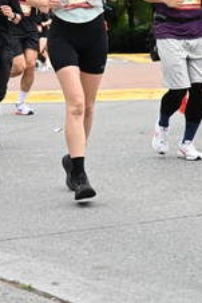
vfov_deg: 14.8
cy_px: -12
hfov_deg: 10.1
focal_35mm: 136
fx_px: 1143
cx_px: 81
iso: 1600
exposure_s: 1/800
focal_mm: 56
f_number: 4
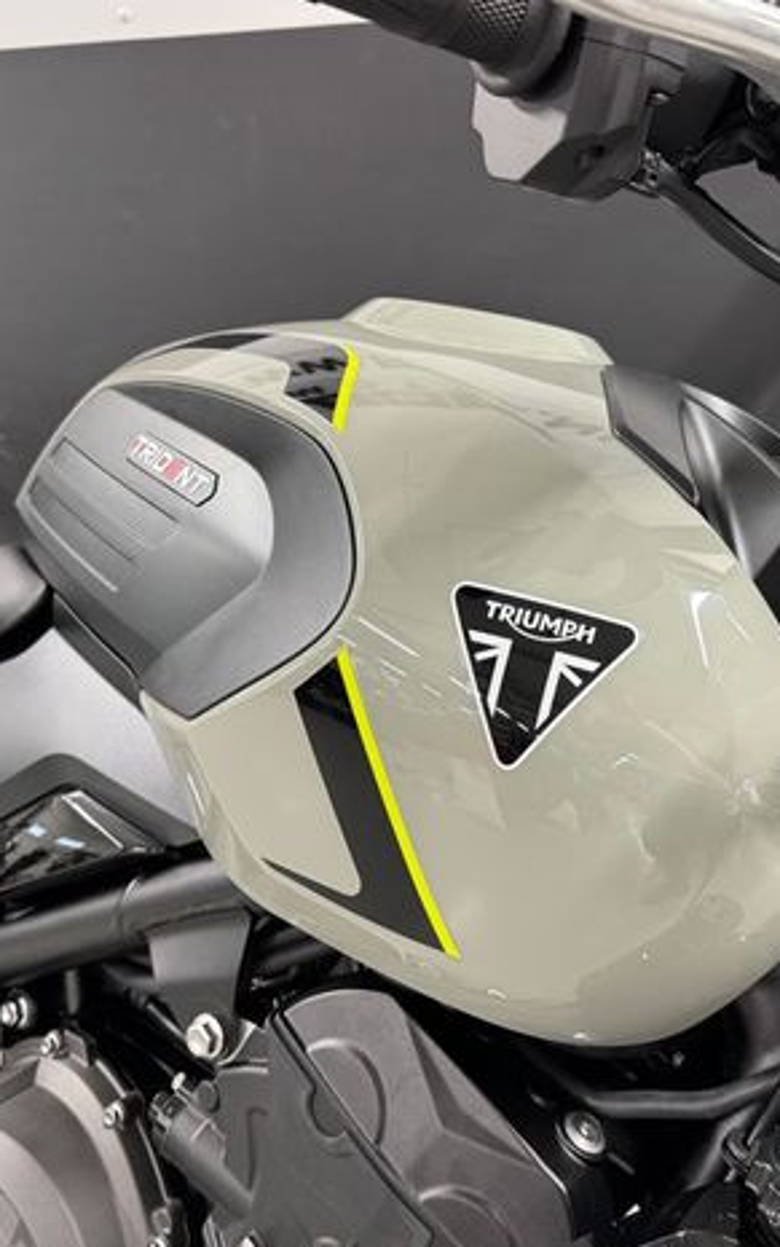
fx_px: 1189
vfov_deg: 55.3
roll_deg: +2.0
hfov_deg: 35.9
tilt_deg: -17.6
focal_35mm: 35
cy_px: 622
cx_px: 531
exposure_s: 1/50
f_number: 1.78
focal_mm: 6.76
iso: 320
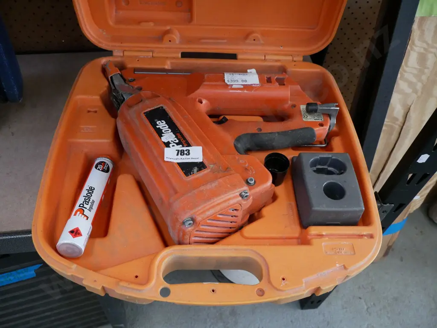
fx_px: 379
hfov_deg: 59.9
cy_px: 164
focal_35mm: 30
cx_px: 218
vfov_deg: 46.8
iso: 3200
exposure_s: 1/80
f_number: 5.6
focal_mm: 15
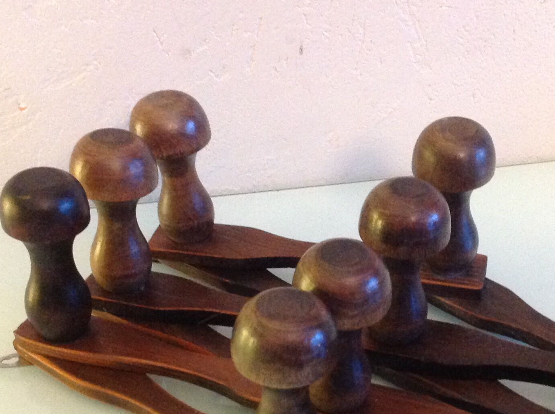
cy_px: 325
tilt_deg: -37.6
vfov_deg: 21.9
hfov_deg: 29.3
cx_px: 354
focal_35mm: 66
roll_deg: -0.5
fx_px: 1057
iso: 500
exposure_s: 1/15
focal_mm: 4.28
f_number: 2.4
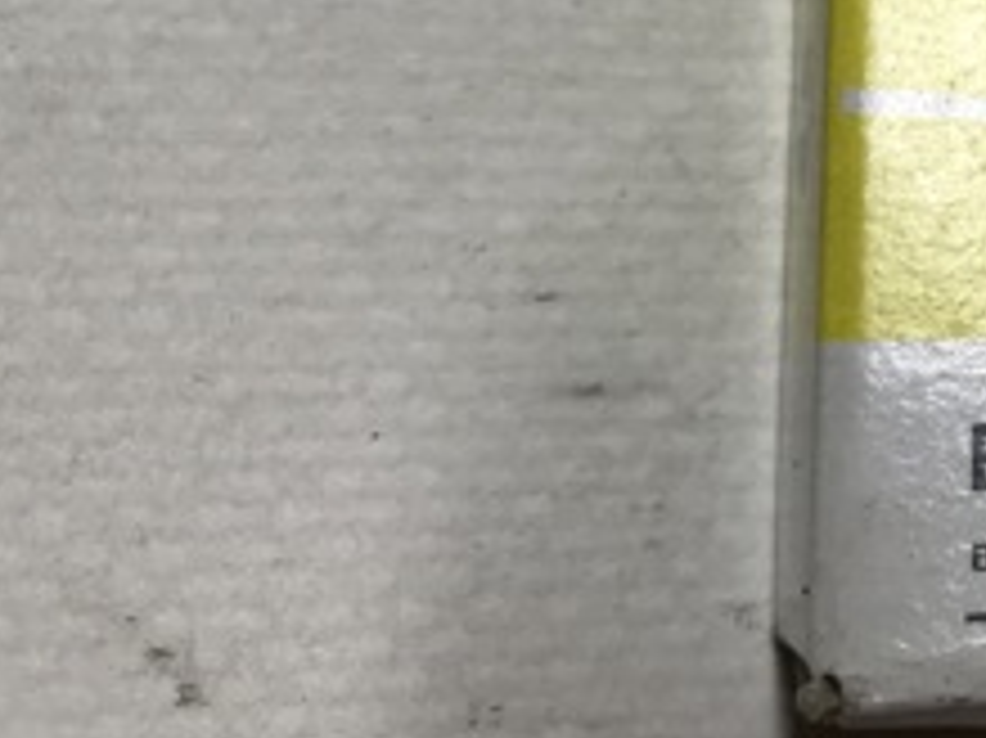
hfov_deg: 20.9
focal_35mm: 82
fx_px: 2334
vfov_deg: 17.4
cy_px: -56
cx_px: 1405
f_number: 1.8
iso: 25
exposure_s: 1/50
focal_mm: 3.99
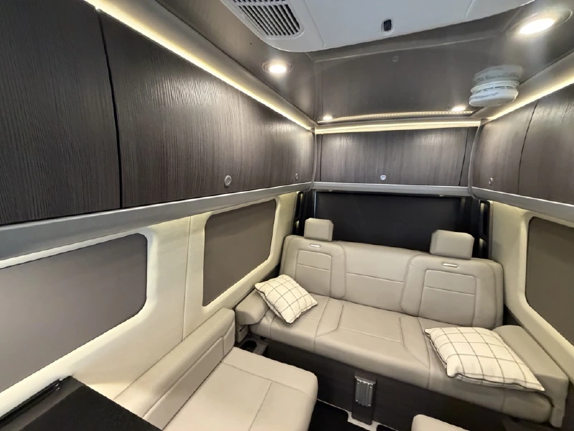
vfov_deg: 85.7
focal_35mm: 14
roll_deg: -1.1
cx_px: 287
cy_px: 216
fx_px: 232
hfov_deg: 102.1
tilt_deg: -12.8
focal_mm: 2.22
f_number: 2.2
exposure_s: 1/60
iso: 640
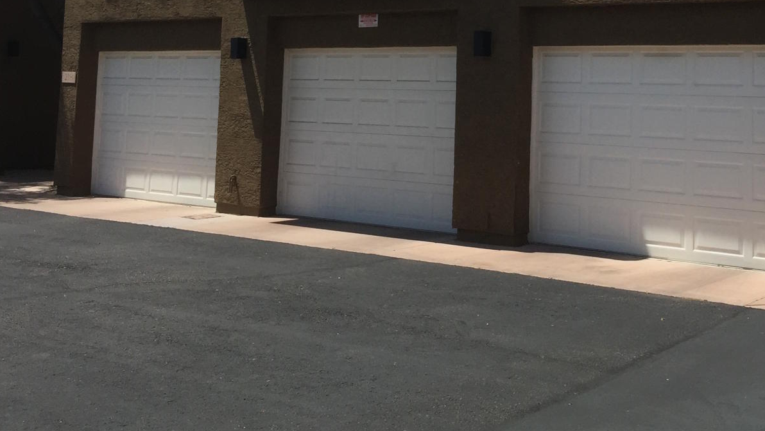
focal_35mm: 53
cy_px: 28
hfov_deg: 39.0
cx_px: 468
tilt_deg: +4.1
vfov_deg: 22.0
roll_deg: -2.2
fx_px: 1075
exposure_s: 1/3049
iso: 32
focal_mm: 4.15
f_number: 2.2
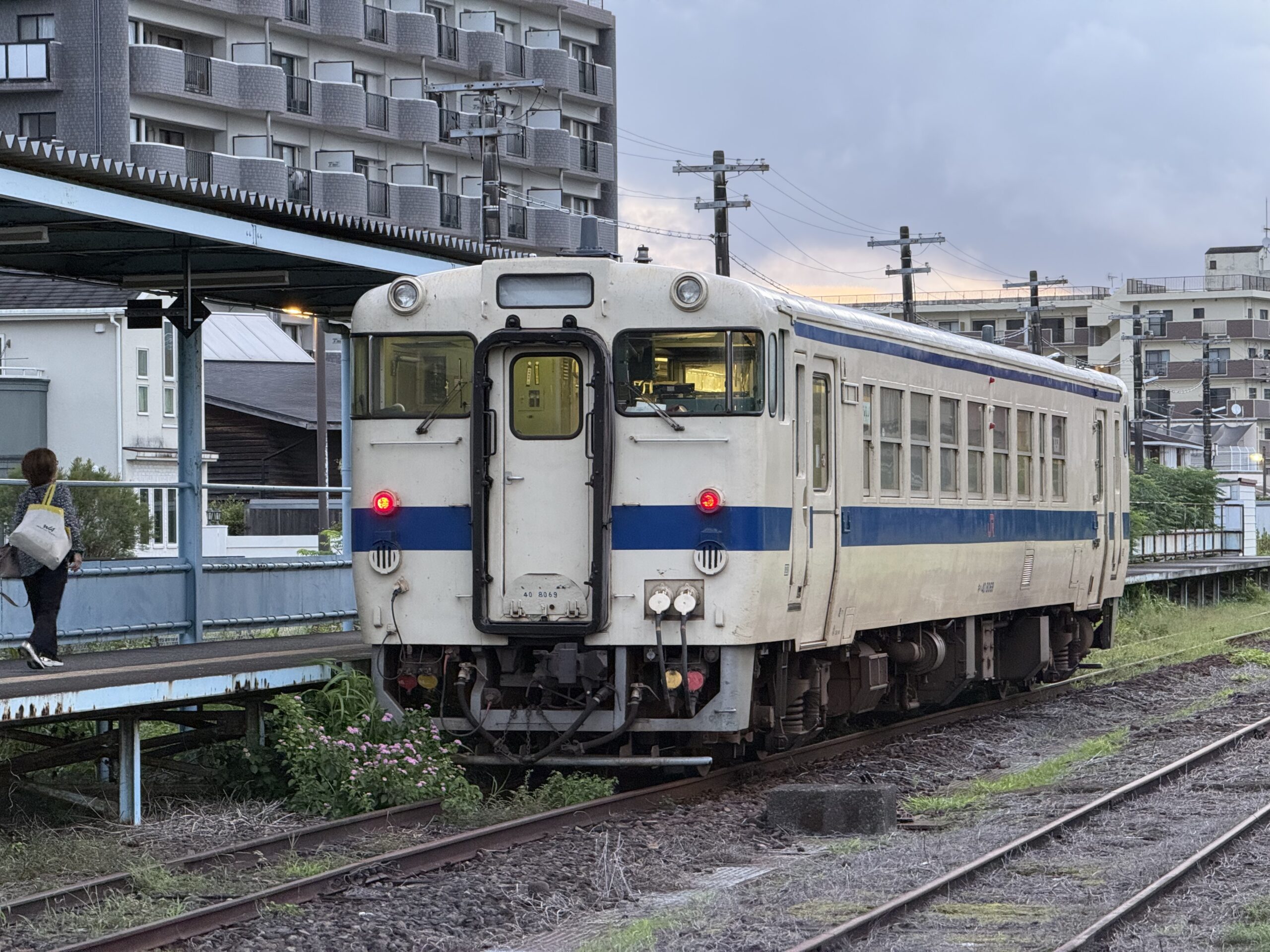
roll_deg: +0.5
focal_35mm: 120
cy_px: 476
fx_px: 4403
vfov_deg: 12.3
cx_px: 635
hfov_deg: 16.4
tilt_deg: +0.9
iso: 320
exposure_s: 1/60
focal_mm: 15.66
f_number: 2.8
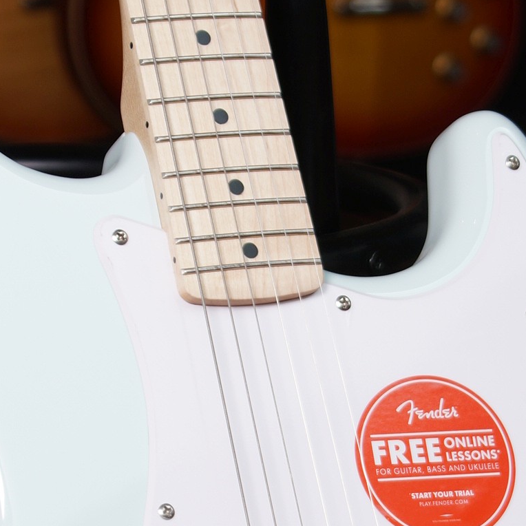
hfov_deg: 8.5
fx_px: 3533
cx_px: 305
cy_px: 476
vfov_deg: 8.5
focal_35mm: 206
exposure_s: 1/30
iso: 100
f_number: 5
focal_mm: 45
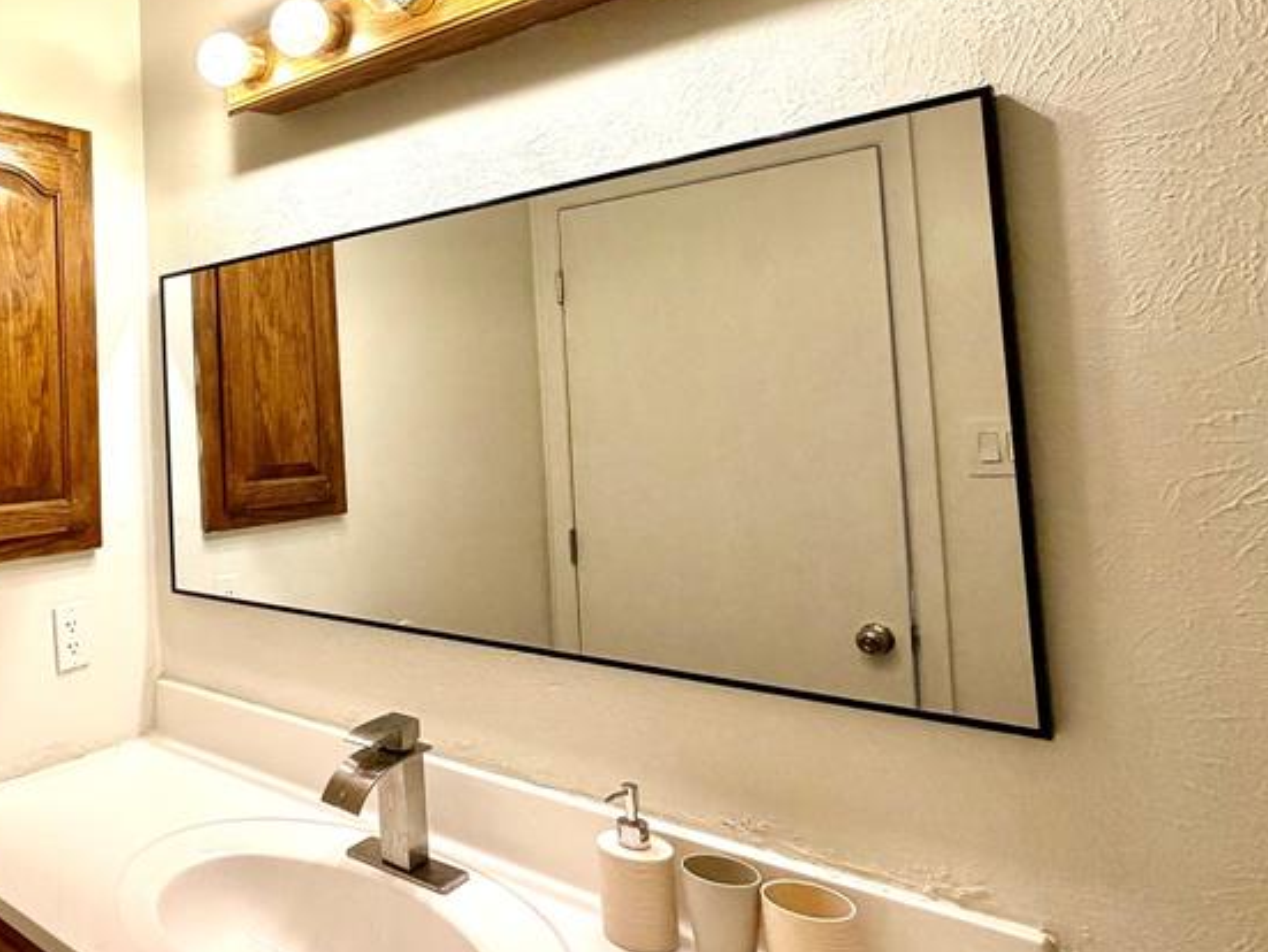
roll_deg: +2.5
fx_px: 953
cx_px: 150
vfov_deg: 52.7
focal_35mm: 26
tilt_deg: +2.6
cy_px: 370
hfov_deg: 58.5
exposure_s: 1/120
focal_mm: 2.22
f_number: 2.2
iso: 250
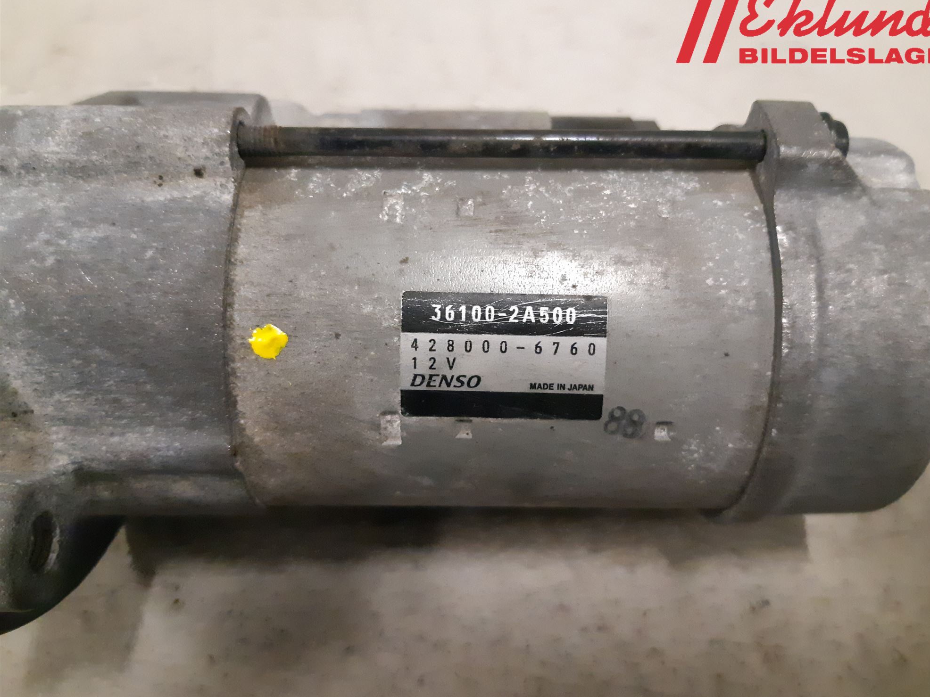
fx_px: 725
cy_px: 345
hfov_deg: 65.3
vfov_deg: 51.4
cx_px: 482
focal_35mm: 27
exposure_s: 1/117
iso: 800
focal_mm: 3.93
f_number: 1.7
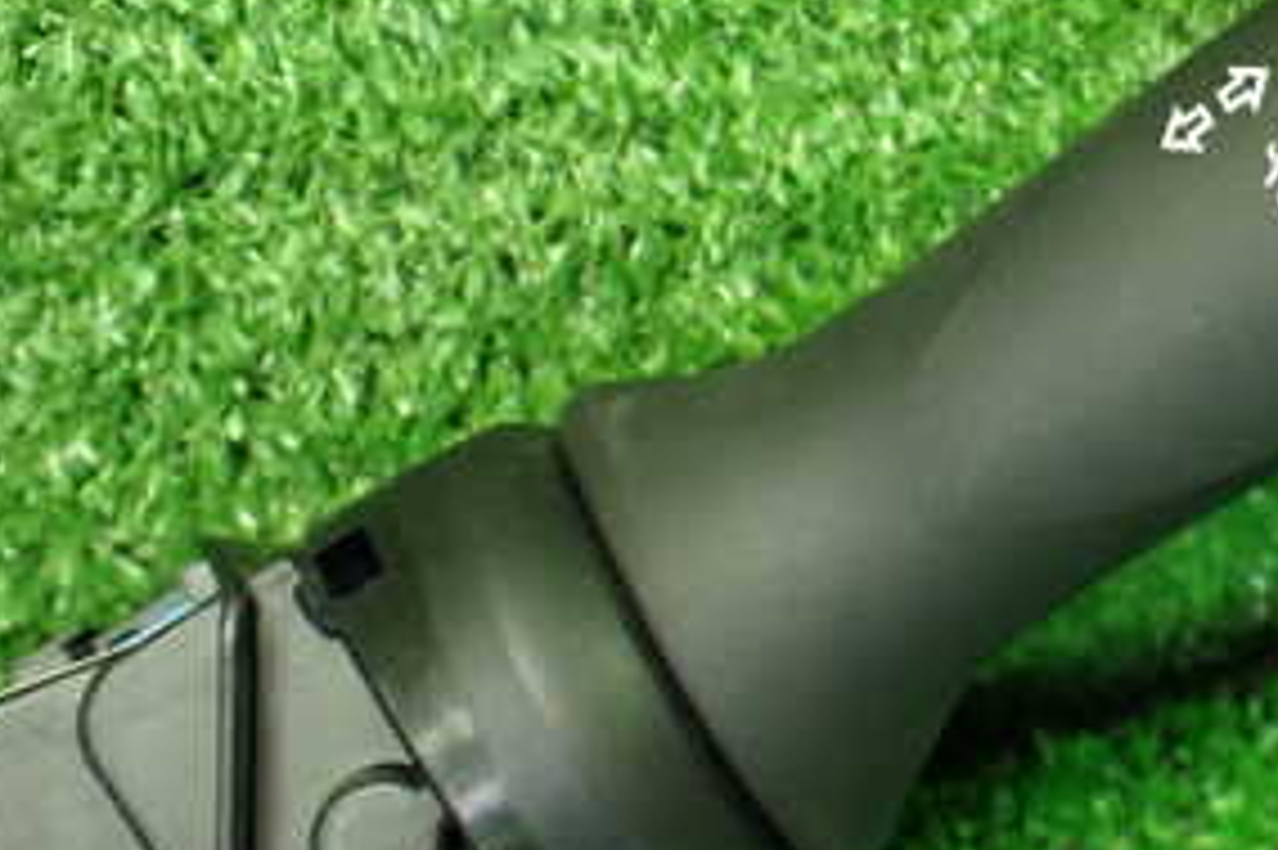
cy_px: 157
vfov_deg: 20.3
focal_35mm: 66
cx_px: 1318
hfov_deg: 28.4
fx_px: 2342
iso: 800
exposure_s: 1/60
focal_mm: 5.4
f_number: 2.3
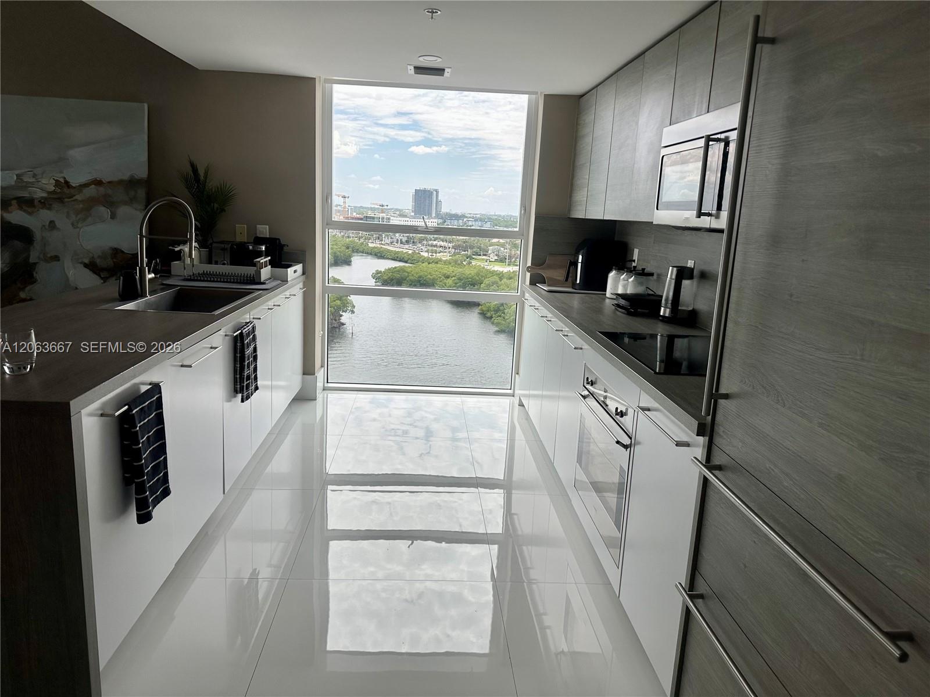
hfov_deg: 71.6
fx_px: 645
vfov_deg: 56.8
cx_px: 465
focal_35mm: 24
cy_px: 348
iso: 80
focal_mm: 6.86
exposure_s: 1/2809
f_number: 1.78
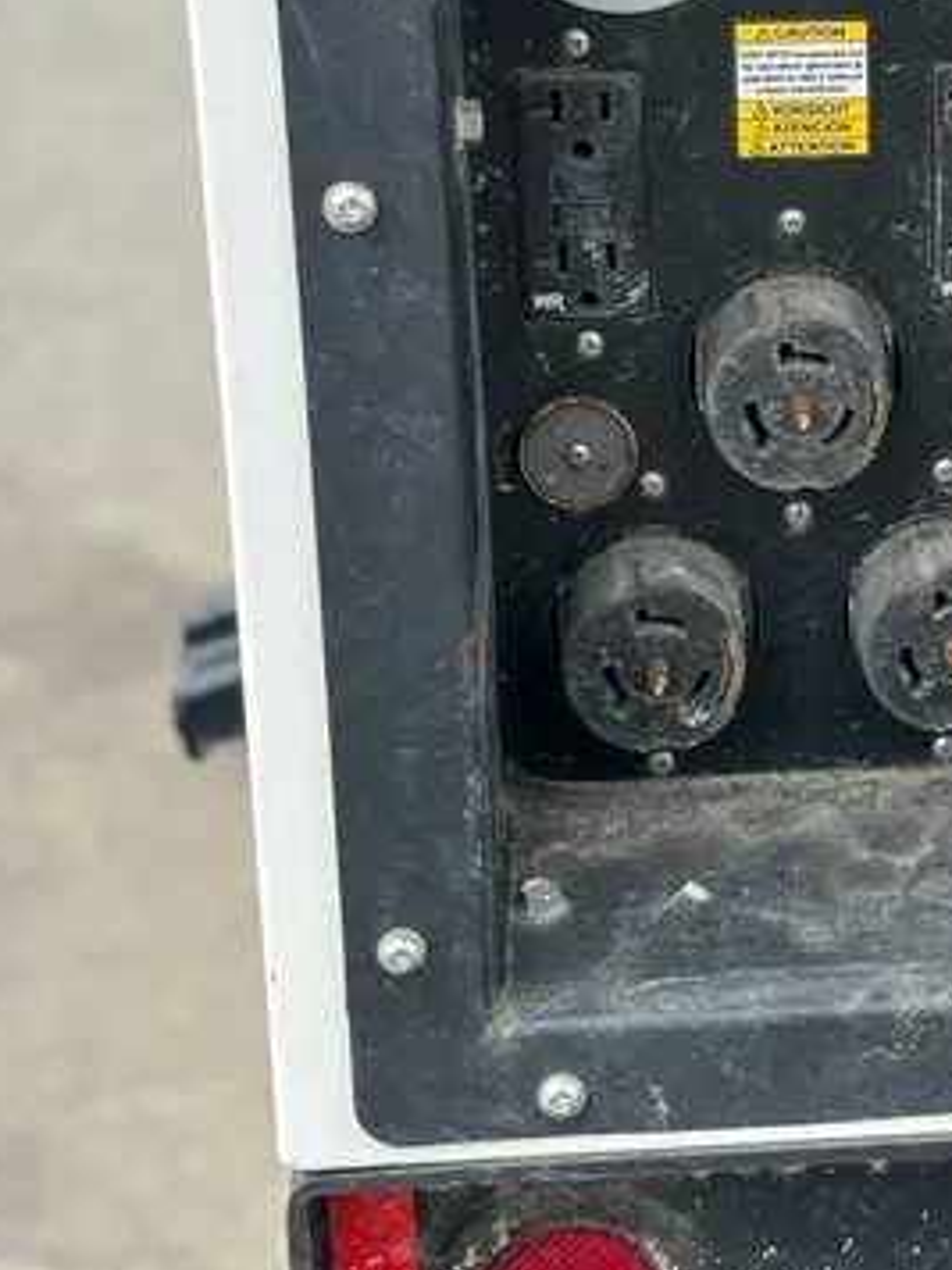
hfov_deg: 13.6
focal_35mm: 107
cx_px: 959
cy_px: 491
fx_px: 3924
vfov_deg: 18.4
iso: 32
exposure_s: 1/597
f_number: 1.6
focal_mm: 5.96
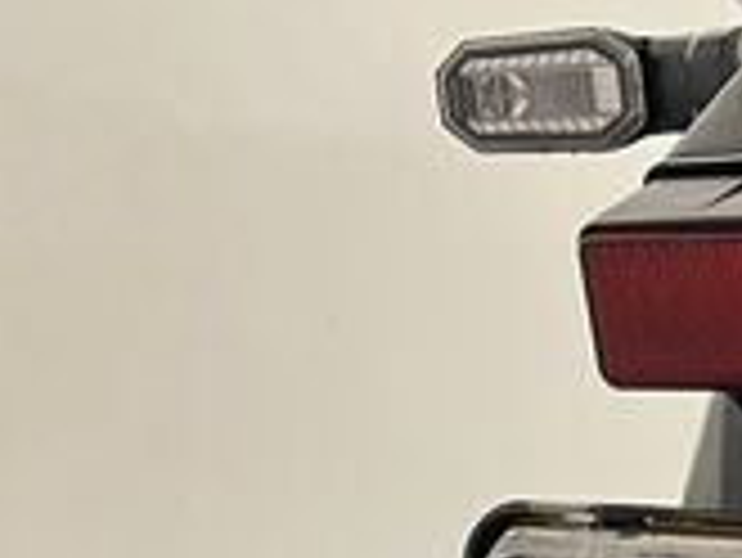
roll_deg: -2.3
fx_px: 2167
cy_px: 711
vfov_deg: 14.1
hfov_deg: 17.8
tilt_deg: -19.7
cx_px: 1039
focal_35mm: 101
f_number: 1.6
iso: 200
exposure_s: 1/50
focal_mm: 5.1
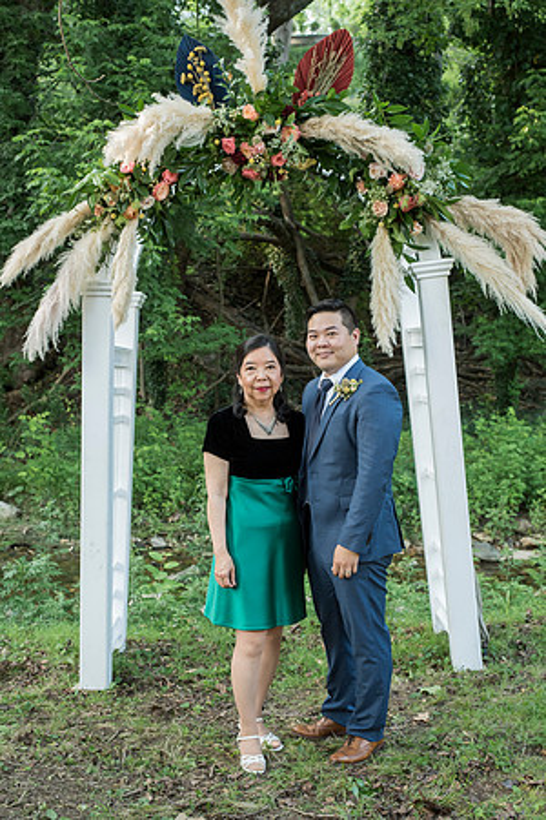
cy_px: 410
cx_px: 273
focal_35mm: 50
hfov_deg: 27.0
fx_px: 1137
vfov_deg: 39.6
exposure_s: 1/125
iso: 1250
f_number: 5.6
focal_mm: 50
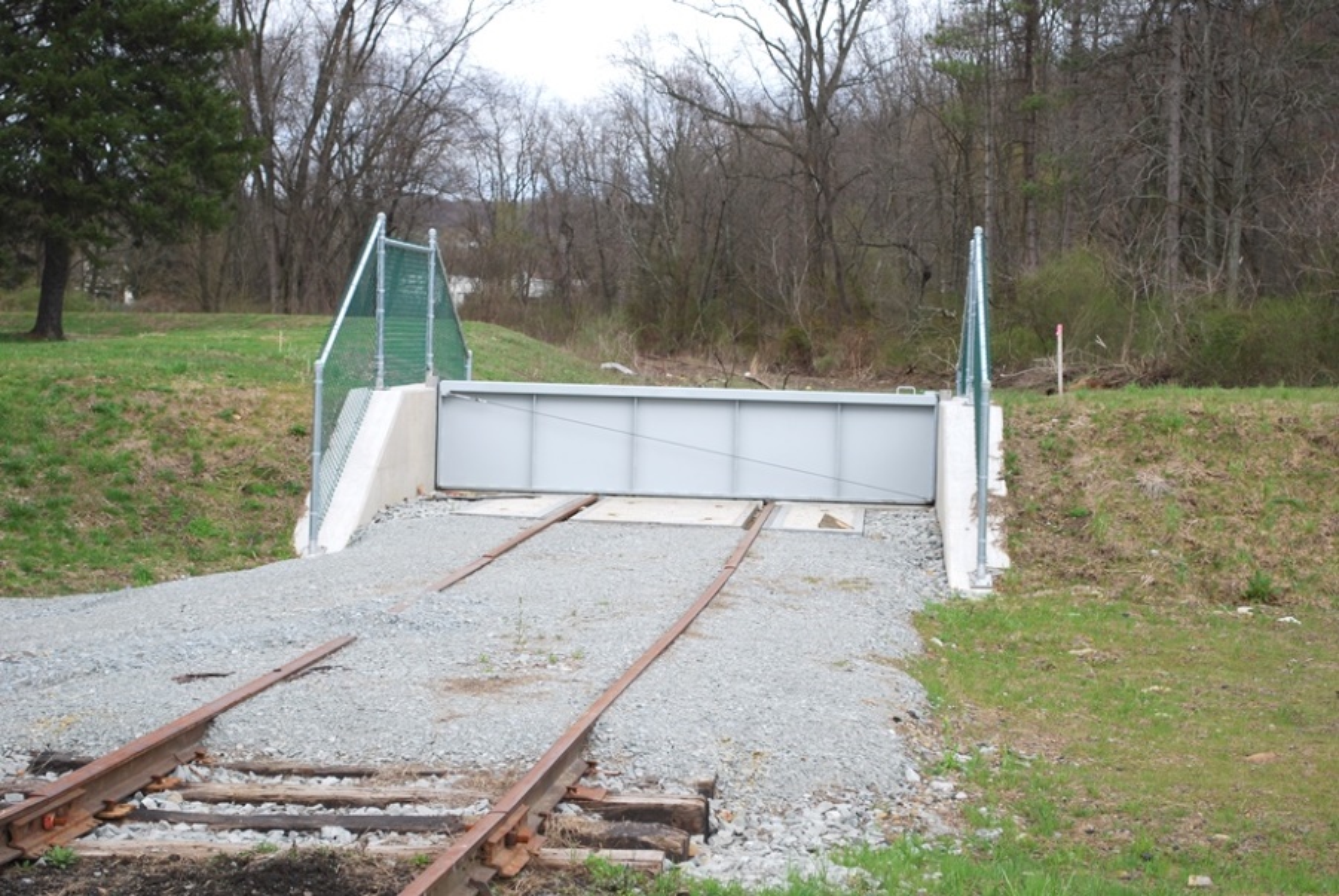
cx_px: 670
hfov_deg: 28.0
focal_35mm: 72
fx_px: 2681
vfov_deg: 19.0
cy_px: 448
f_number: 6.3
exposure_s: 1/160
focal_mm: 48
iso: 100
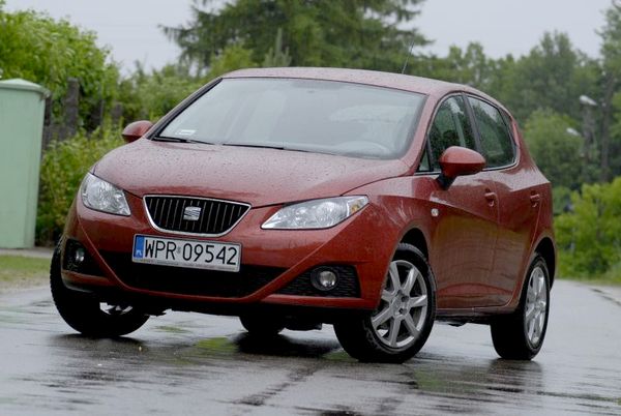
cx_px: 310
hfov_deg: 10.1
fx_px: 3498
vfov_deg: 6.8
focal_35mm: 202
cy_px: 208
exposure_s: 1/100
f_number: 5
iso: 100
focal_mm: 135
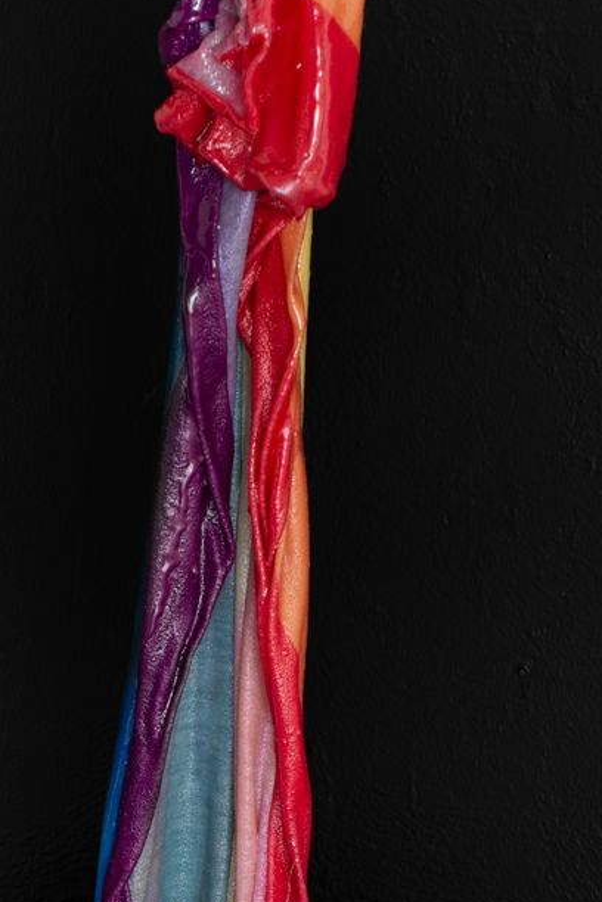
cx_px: 177
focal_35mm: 98
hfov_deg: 13.9
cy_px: 696
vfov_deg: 20.6
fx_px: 2458
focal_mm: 50
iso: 200
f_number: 9
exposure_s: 1/125
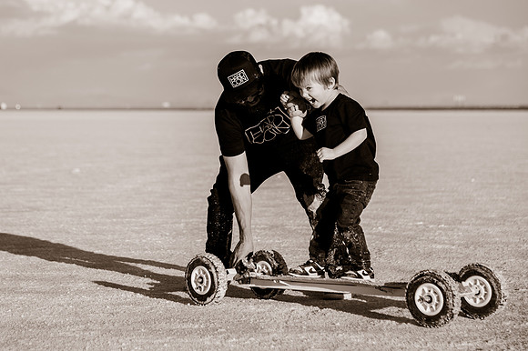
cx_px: 199
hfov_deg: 15.8
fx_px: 1896
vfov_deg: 10.6
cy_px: 122
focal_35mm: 129
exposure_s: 1/1000
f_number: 4
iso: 200
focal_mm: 86
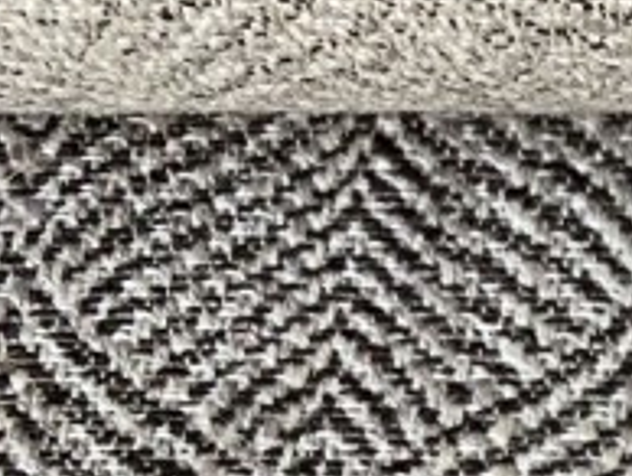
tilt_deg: -72.6
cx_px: 1521
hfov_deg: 11.7
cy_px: 1060
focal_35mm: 137
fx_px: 2504
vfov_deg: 9.8
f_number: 1.8
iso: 160
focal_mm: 4.25
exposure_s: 1/60
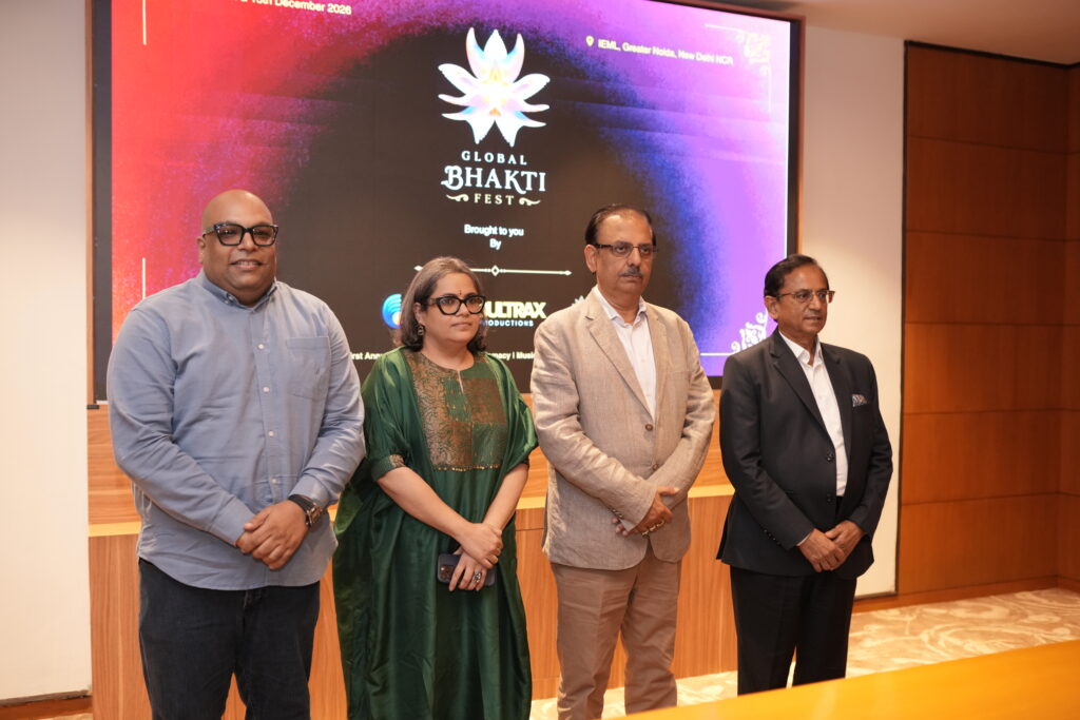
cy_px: 360
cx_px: 540
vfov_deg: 37.9
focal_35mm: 35
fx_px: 1050
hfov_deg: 54.4
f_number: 2
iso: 2000
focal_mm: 35
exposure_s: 1/160
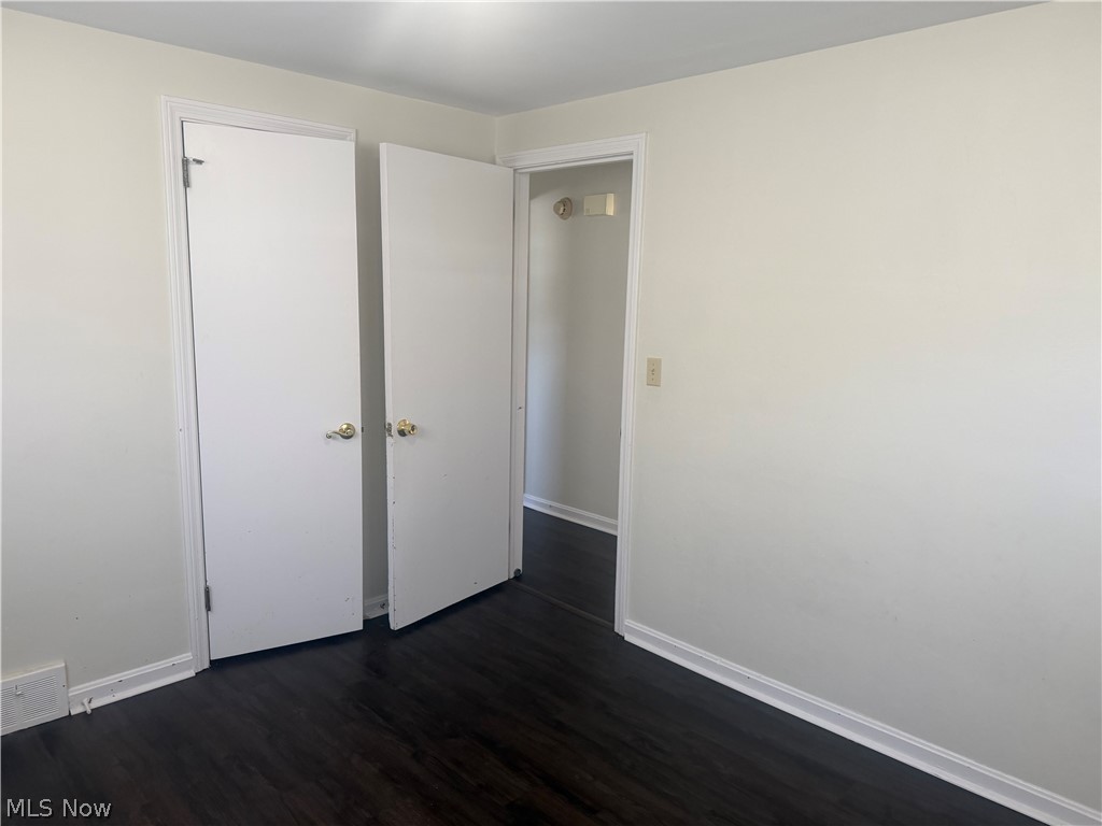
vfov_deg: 56.8
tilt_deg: -10.0
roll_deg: -1.3
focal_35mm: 24
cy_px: 413
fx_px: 764
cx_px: 551
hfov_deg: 71.6
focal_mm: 6.76
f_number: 1.78
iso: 200
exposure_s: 1/120
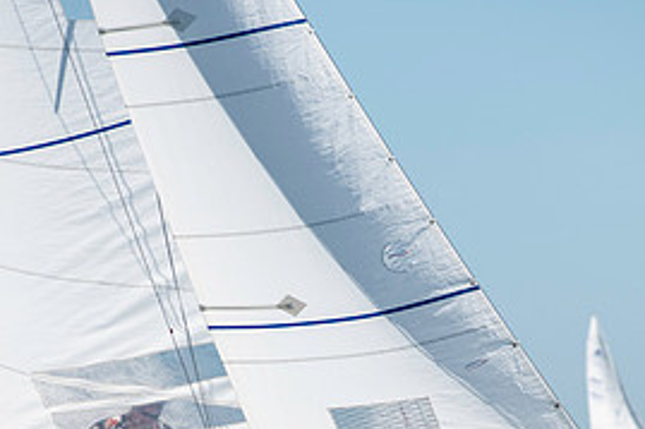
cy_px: 524
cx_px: 230
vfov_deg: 2.7
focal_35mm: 511
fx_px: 9149
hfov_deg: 4.0
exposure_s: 1/1250
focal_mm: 200
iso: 160
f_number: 5
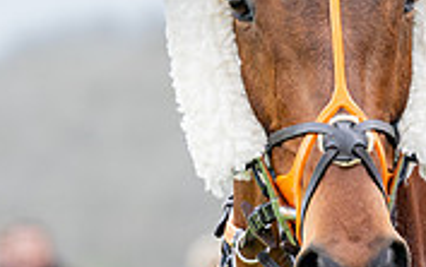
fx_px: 9564
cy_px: 196
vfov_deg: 1.6
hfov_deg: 2.5
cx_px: 522
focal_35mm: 823
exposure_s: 1/500
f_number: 5
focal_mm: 200
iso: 400
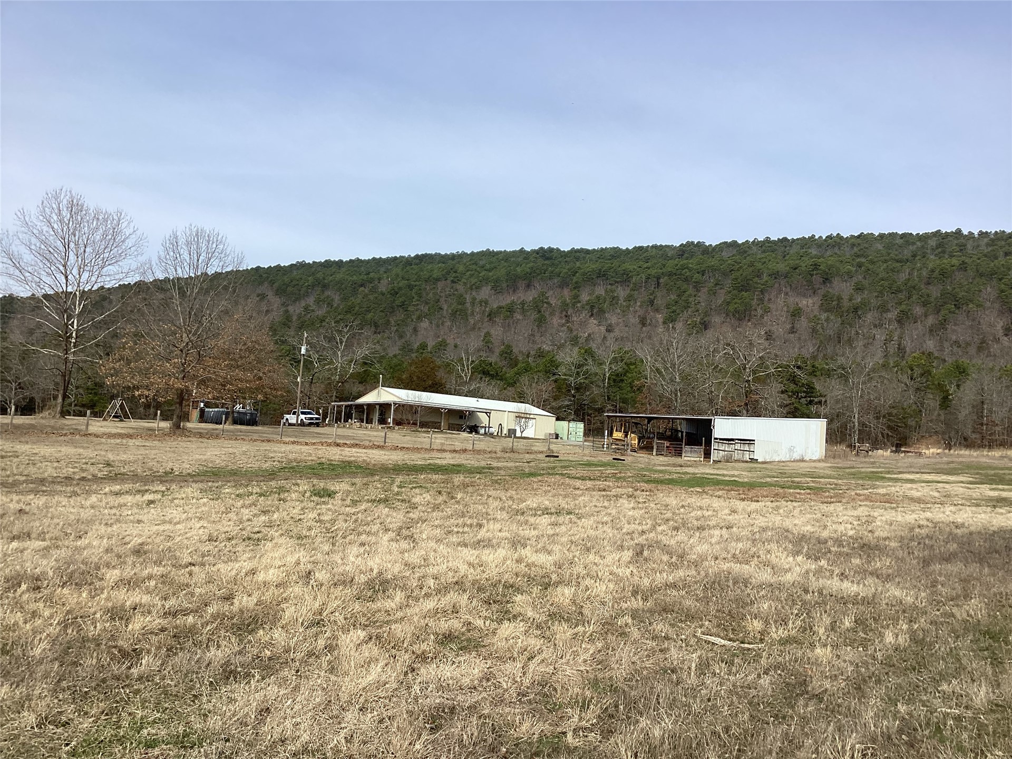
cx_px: 506
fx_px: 906
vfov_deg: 45.4
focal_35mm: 31
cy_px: 380
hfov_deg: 58.4
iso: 25
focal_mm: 3.3
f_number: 2.4
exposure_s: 1/1597
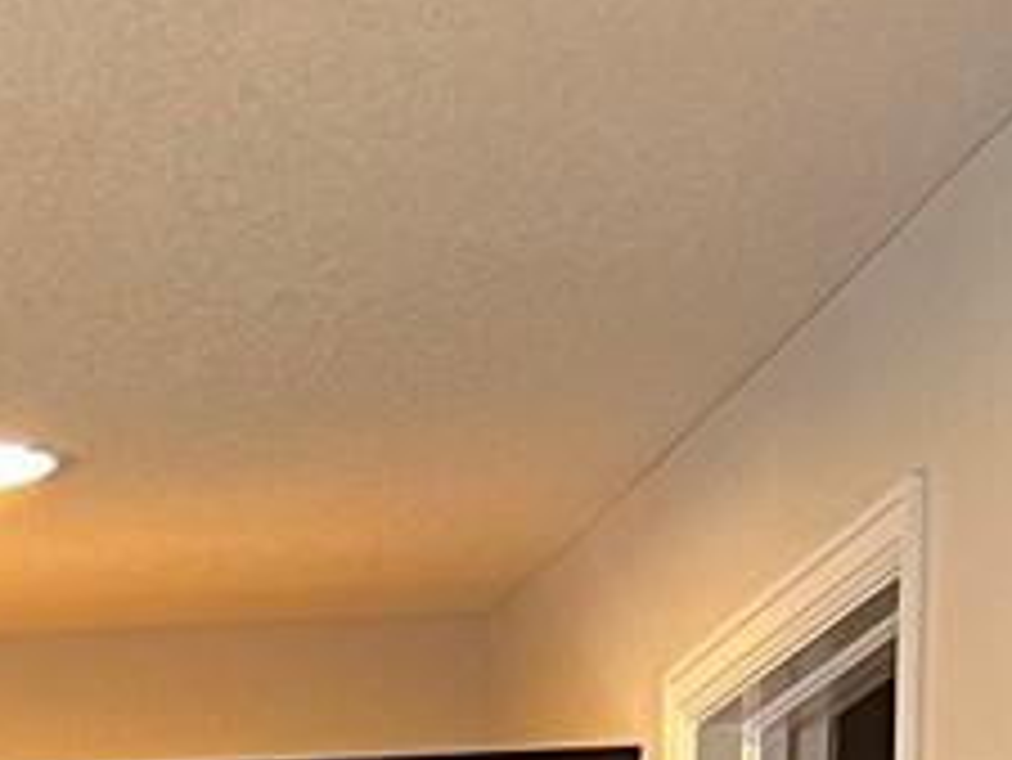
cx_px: -1993
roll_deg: -0.3
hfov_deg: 8.8
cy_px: 1794
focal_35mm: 185
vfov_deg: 7.5
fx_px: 5411
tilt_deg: -1.7
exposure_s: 1/60
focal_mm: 5.7
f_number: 1.5
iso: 200
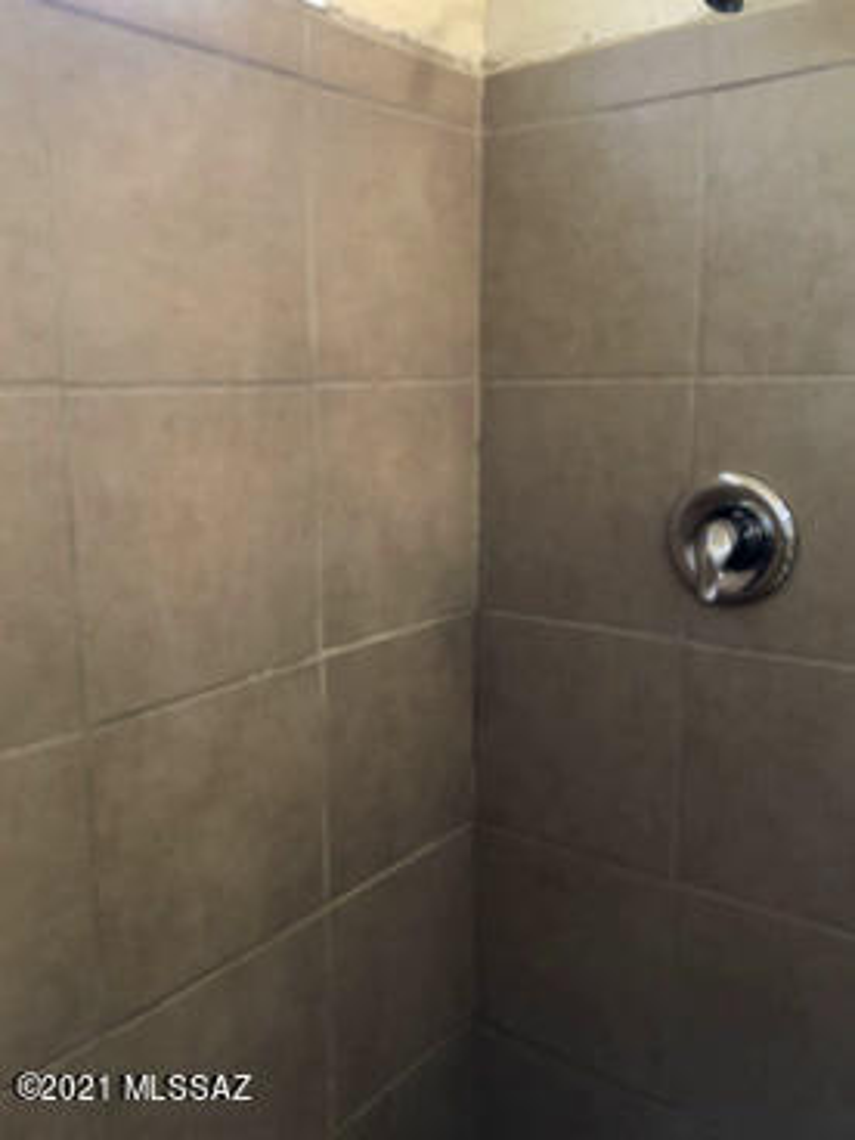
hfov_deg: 49.7
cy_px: 570
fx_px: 922
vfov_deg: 63.4
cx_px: 428
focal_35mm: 28
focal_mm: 3.99
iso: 80
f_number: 1.8
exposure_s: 1/15
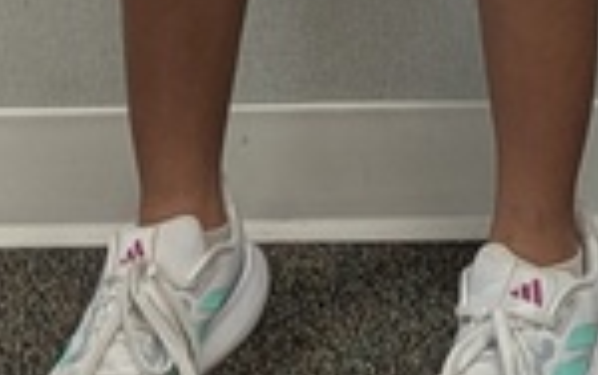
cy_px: -951
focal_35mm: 174
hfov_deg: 11.1
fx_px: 2838
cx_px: 1124
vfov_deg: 6.5
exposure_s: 1/33.6
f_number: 1.85
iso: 68
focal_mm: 6.81
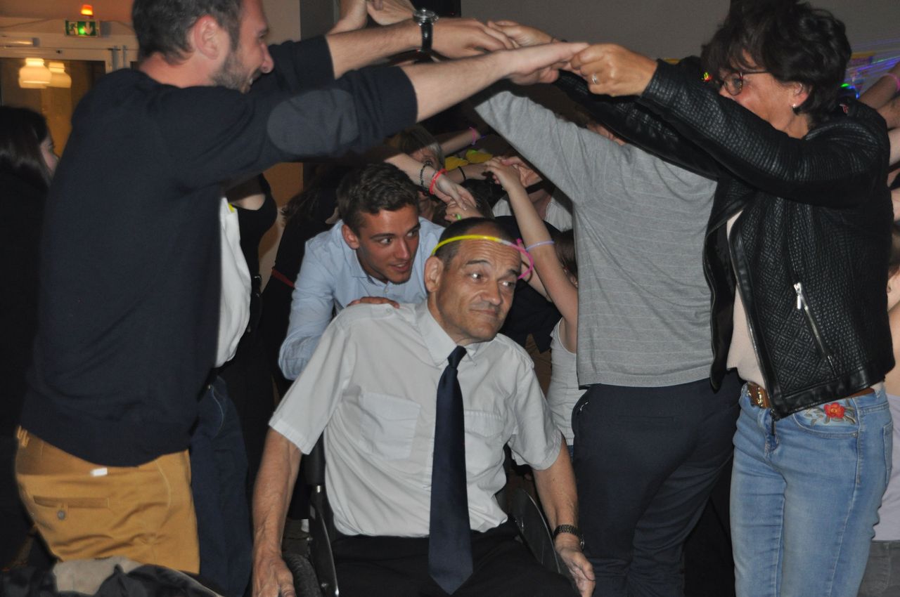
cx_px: 450
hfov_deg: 33.4
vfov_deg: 22.6
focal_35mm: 60
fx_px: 1498
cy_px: 298
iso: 800
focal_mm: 40
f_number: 4.8
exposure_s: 1/60
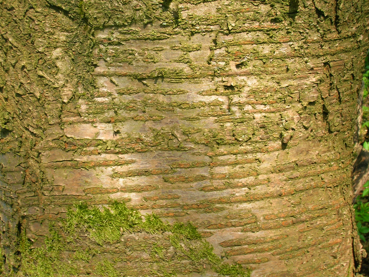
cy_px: 140
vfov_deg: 30.9
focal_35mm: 47
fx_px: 501
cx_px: 181
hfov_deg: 40.4
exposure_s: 1/84.4
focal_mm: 7.7
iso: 50
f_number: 5.4
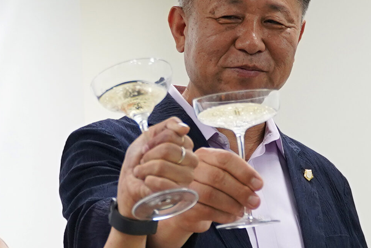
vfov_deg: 7.7
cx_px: 145
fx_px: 1845
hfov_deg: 11.5
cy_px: 157
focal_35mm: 179
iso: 500
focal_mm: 29
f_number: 2.8
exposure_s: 1/200
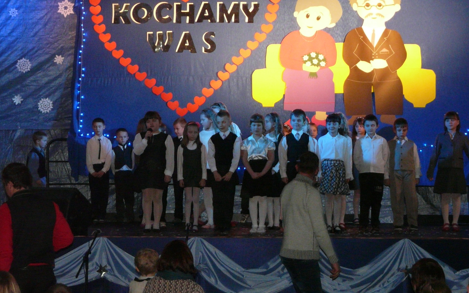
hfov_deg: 23.0
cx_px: 233
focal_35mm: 90
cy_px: 141
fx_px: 1150
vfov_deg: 14.5
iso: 400
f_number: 3.2
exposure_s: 1/50
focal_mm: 10.8
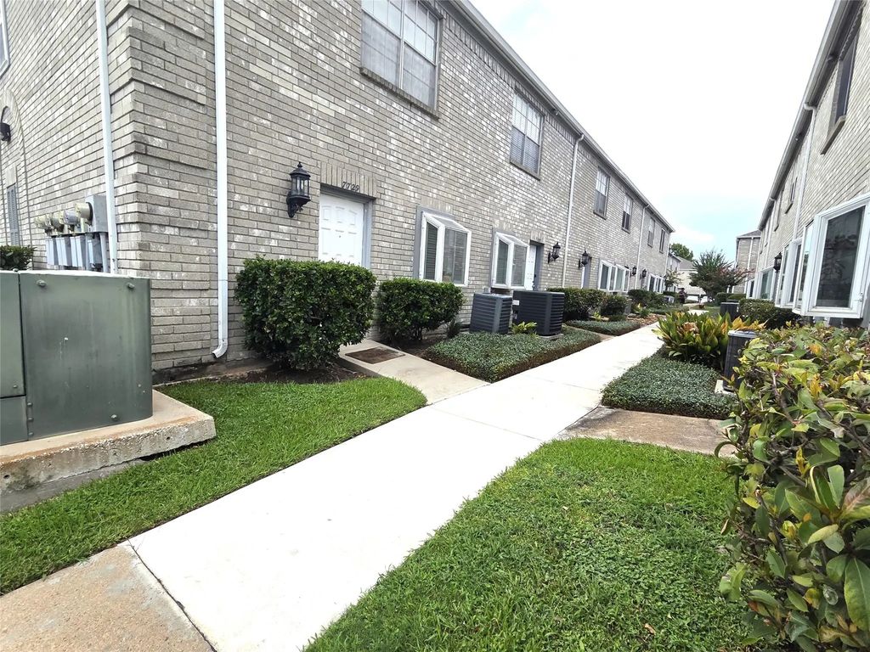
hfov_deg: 106.2
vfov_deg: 89.9
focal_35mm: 13
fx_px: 327
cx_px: 435
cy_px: 326
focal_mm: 2.2
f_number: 2.2
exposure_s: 1/417
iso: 50
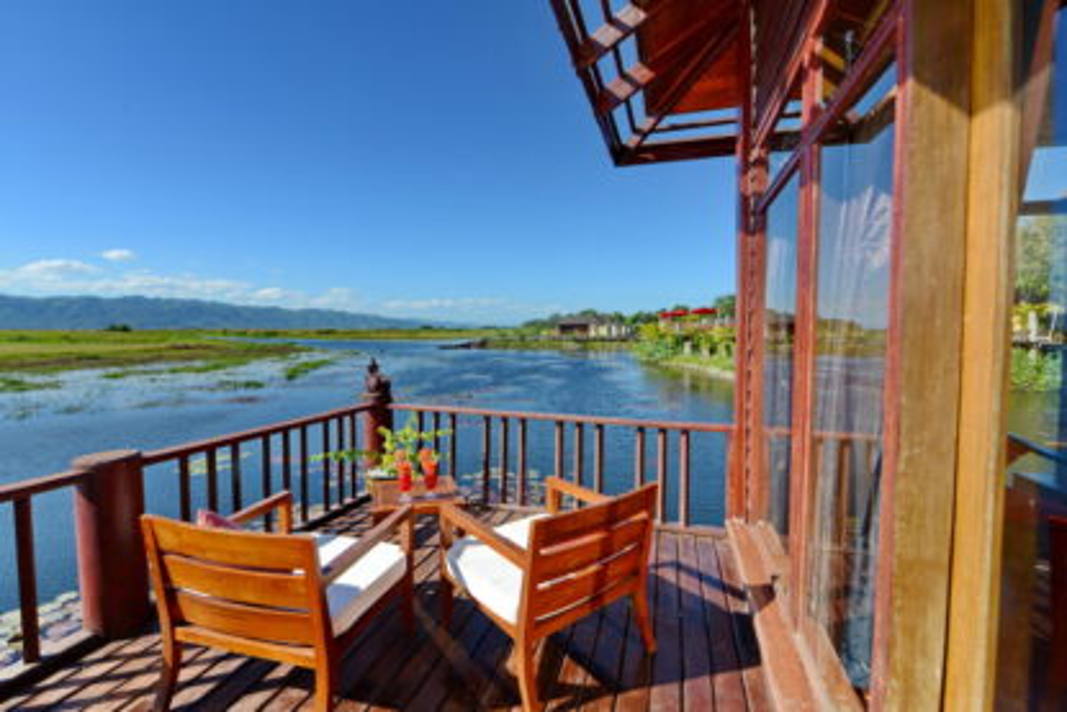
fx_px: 474
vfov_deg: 73.8
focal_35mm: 16
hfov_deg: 96.7
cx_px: 534
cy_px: 356
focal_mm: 16
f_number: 8
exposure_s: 1/320
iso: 100
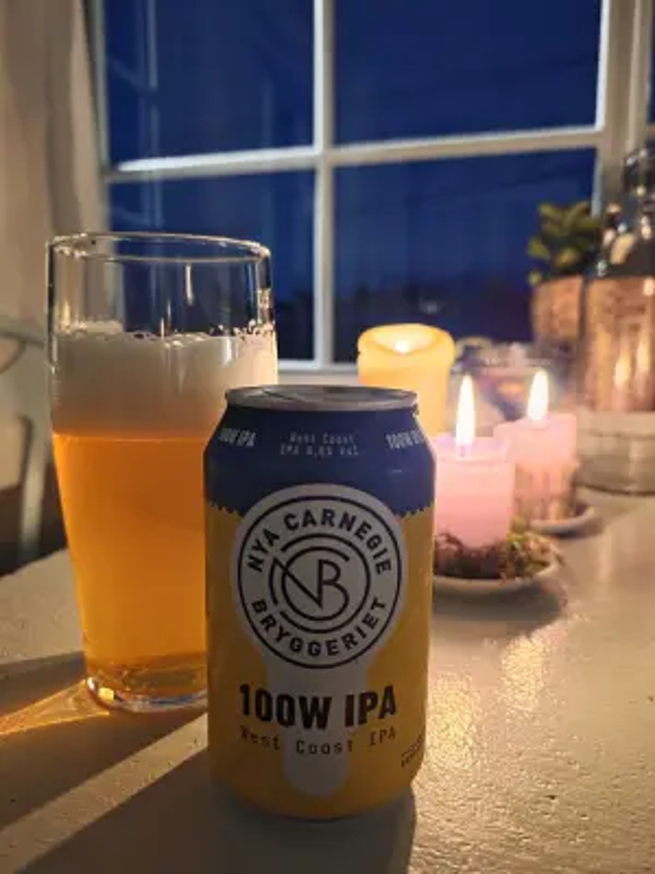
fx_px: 580
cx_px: 328
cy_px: 437
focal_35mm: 23
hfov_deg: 58.9
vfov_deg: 73.9
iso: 1600
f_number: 1.7
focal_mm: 6.3
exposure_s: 1/60.2
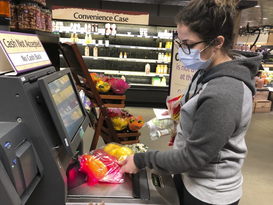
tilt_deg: -12.4
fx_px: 221
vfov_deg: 49.7
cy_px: 102
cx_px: 136
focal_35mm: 28
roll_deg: -3.7
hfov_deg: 63.4
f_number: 1.8
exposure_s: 1/15
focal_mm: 3.99
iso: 40
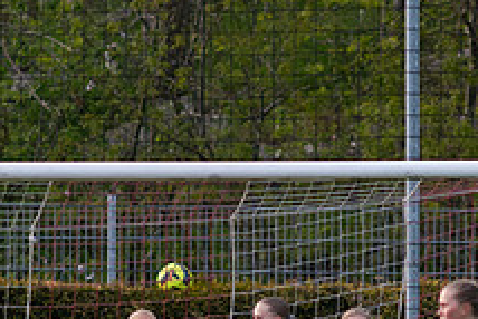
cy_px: 362
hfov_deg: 1.3
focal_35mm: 1623
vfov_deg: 0.8
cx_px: 197
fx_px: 21564
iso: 360
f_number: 3.2
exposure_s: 1/1600
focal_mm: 300
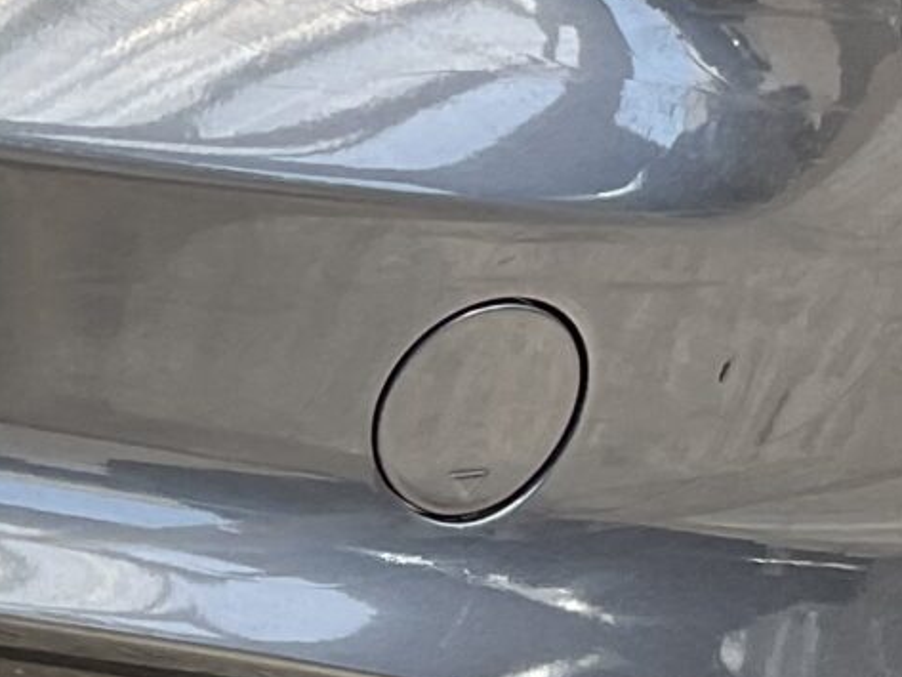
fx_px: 4092
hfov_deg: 12.0
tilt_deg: -19.8
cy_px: 492
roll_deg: -4.3
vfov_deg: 9.4
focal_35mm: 157
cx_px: -433
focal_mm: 3
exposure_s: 1/292
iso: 16
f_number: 1.8
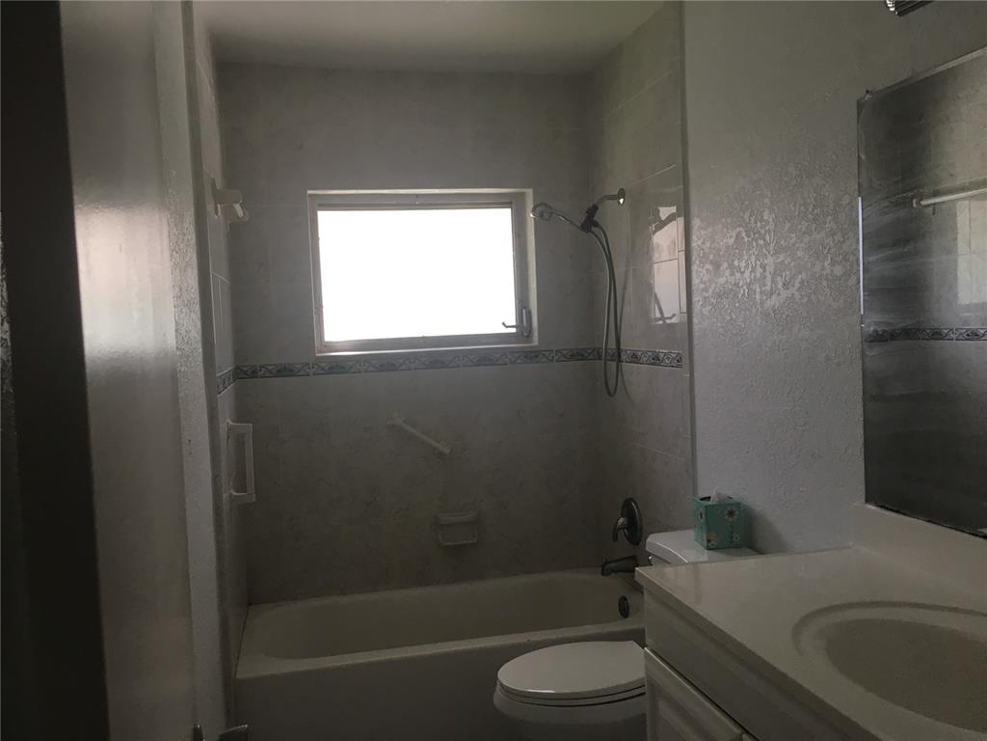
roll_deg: +3.3
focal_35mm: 29
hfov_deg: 61.7
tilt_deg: -3.4
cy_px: 370
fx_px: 827
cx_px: 494
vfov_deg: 48.2
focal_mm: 4.15
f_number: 2.2
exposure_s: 1/30
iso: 25
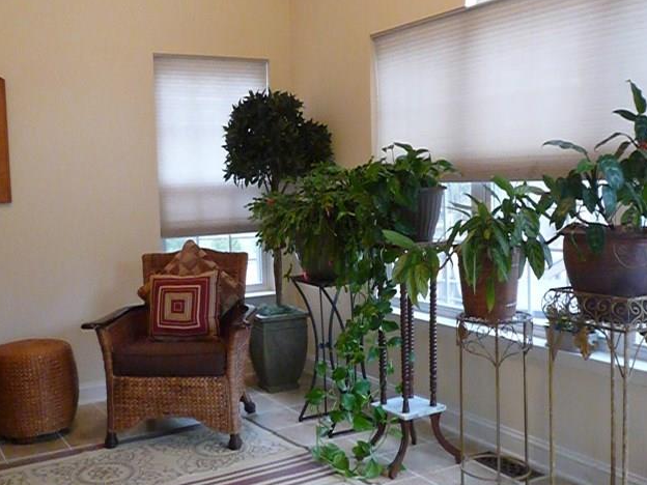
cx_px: 296
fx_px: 766
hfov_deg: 45.7
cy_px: 261
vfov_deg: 35.1
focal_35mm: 41
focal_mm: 4.4
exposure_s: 1/40
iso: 800
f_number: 2.8
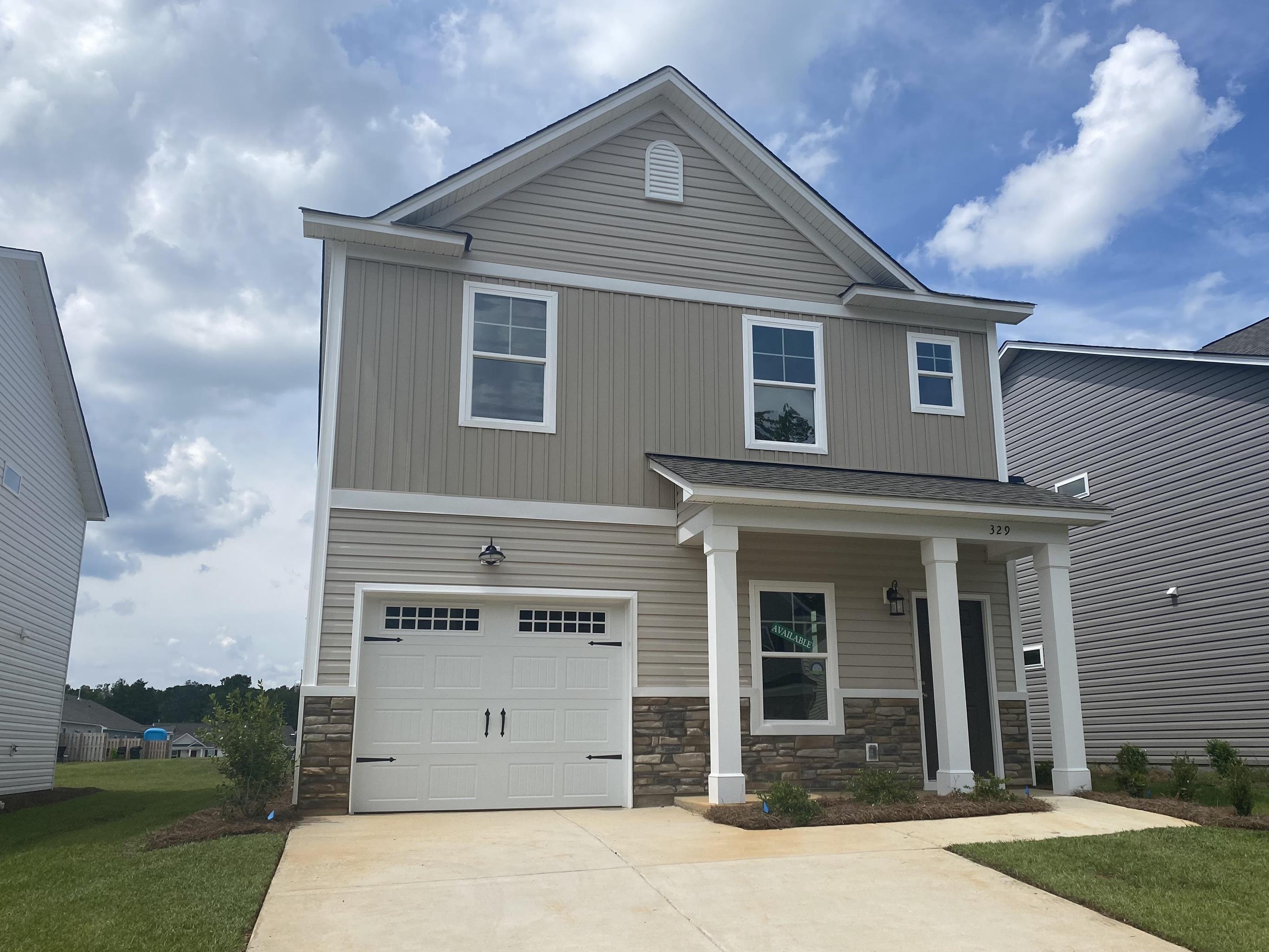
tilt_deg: +12.5
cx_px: 680
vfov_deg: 48.2
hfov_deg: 61.6
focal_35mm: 29
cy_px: 501
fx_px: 1063
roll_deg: +0.2
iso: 32
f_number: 1.8
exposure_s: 1/5025
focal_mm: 4.25
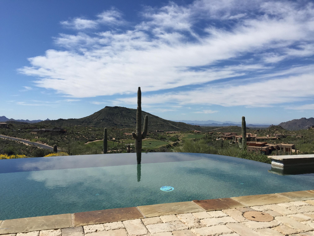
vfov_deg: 48.2
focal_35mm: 29
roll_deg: -0.9
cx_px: 157
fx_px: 263
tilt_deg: +0.9
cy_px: 118
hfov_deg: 61.7
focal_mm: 4.15
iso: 32
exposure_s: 1/3968
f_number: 2.2
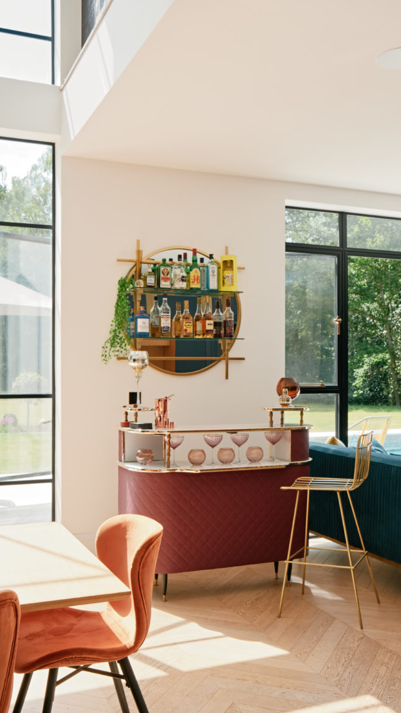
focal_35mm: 36
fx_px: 681
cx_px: 223
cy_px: 358
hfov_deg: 32.8
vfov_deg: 55.3
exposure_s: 1/30
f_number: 11
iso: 160
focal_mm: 22.7
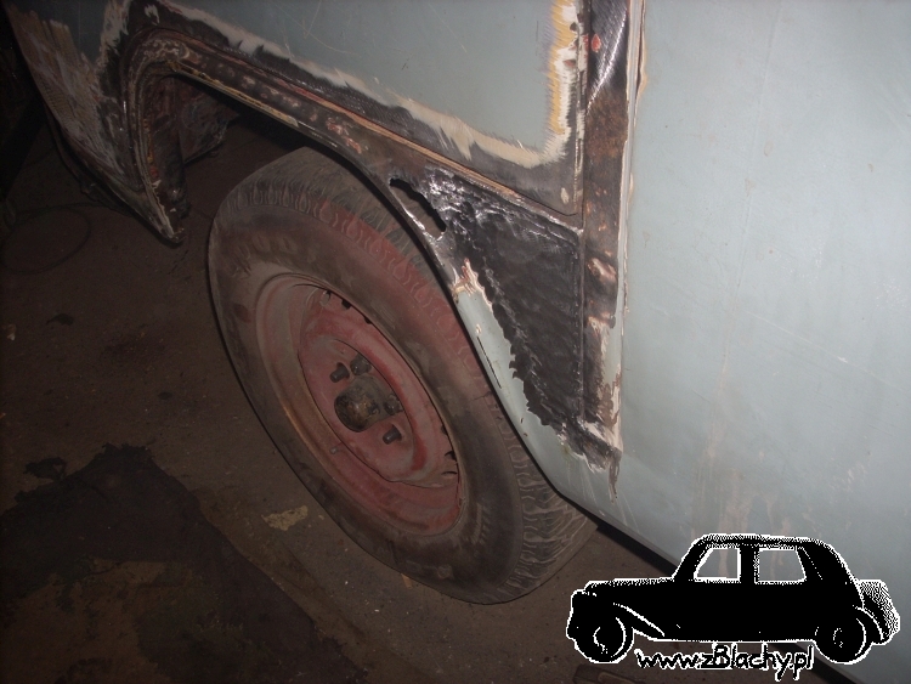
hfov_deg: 50.1
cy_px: 342
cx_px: 456
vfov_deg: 38.7
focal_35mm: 37
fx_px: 974
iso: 64
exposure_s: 1/60
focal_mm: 6.2
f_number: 2.8
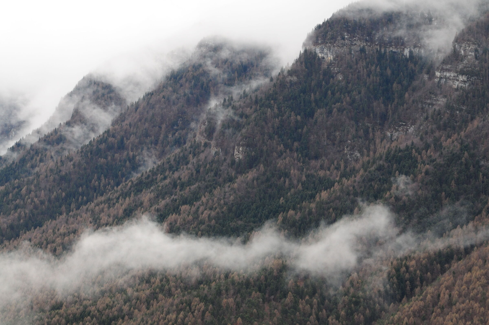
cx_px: 244
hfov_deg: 18.2
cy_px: 162
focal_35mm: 112
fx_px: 1526
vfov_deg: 12.1
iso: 800
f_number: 13
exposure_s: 1/250
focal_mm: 75
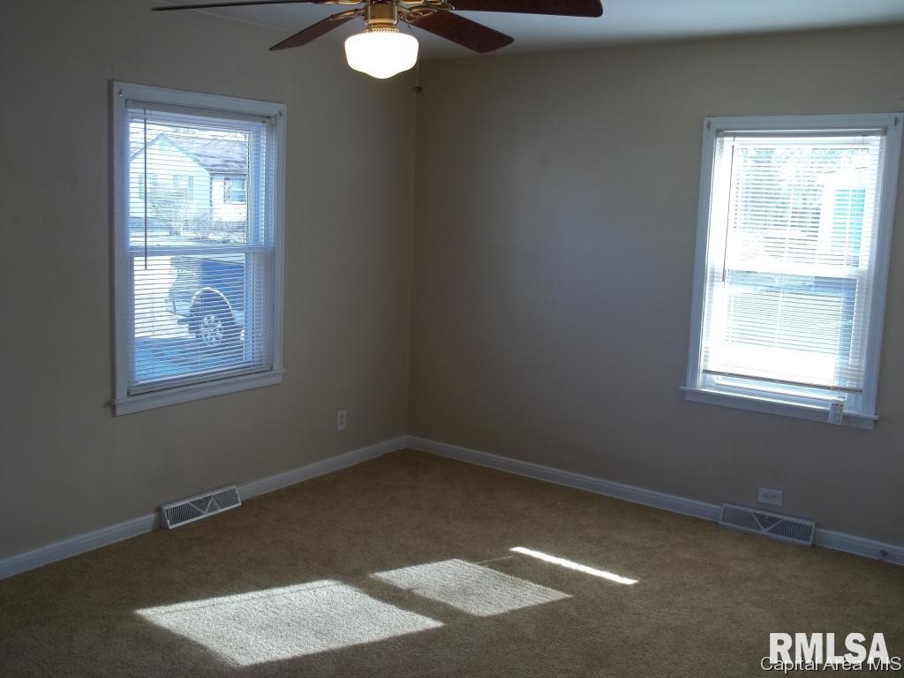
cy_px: 339
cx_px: 452
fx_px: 862
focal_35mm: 33
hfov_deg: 55.4
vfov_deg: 42.9
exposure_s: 1/50
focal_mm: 5.9
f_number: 3.3
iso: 64
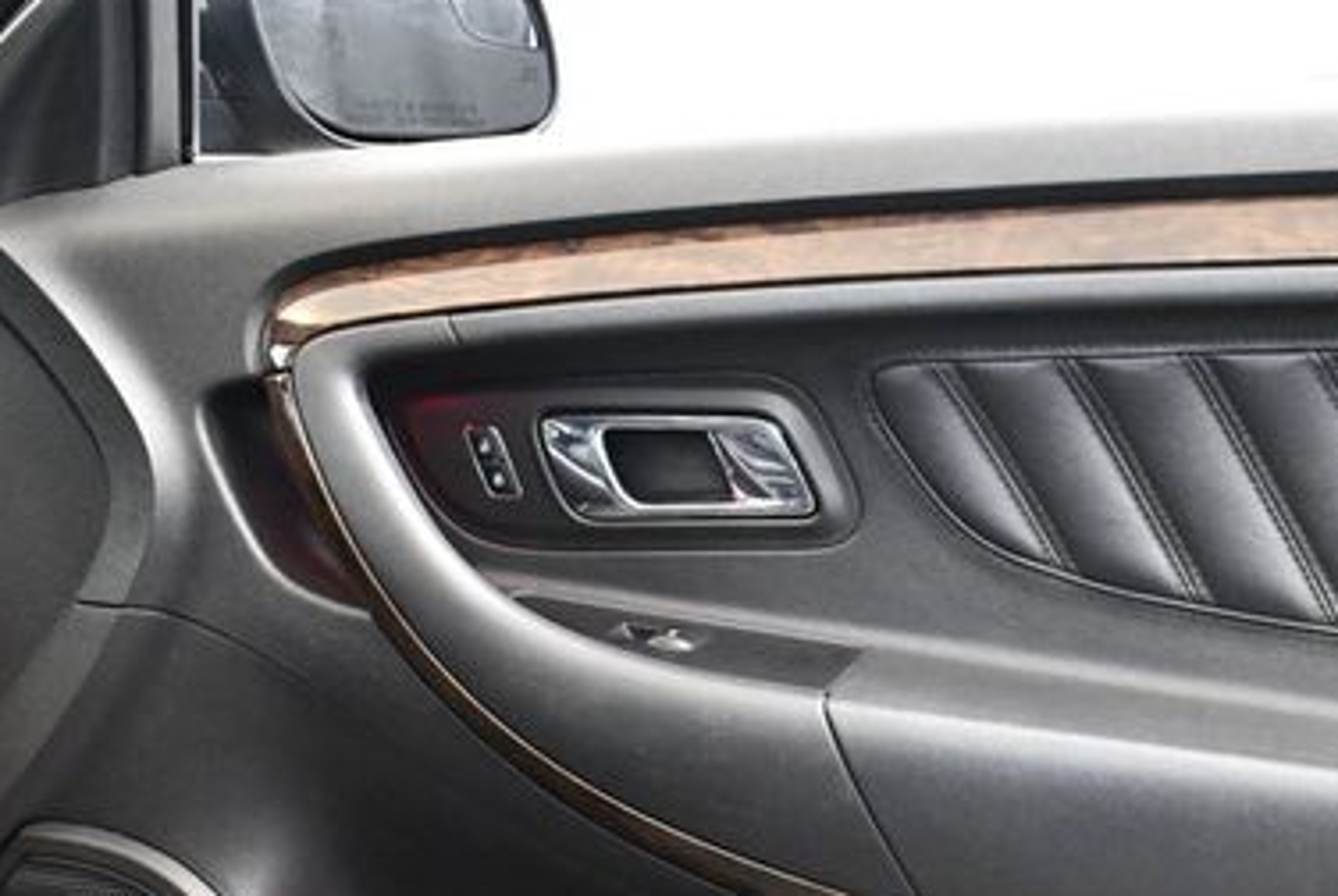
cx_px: 765
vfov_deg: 19.8
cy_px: 736
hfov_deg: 29.6
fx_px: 2531
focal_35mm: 68
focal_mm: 20
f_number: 3.5
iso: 5000
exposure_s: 1/60
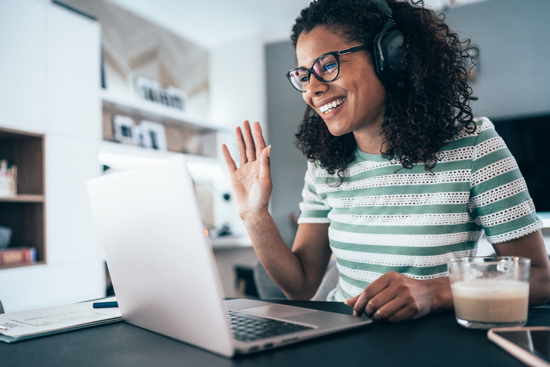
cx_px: 275
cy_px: 184
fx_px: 535
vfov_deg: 37.9
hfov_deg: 54.4
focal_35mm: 35
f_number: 2
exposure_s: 1/250
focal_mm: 35
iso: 3200
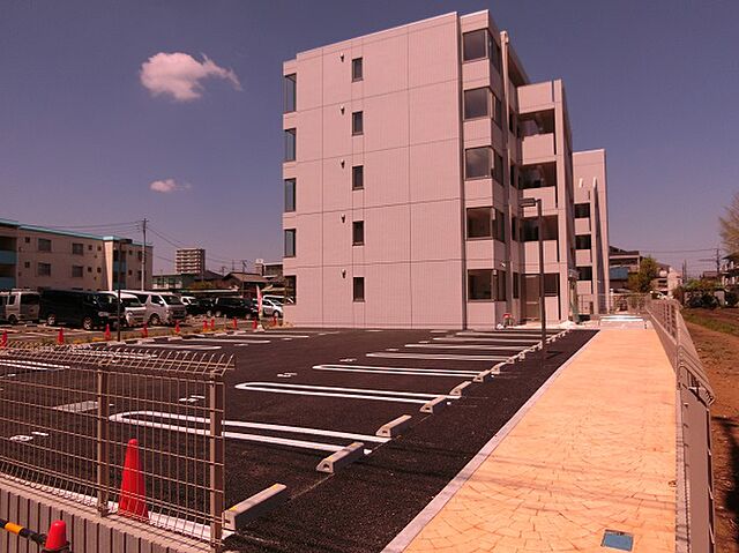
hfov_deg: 69.4
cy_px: 276
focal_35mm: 25
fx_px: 533
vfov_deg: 54.8
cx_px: 370
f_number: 7
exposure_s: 1/640
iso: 80
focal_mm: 4.5
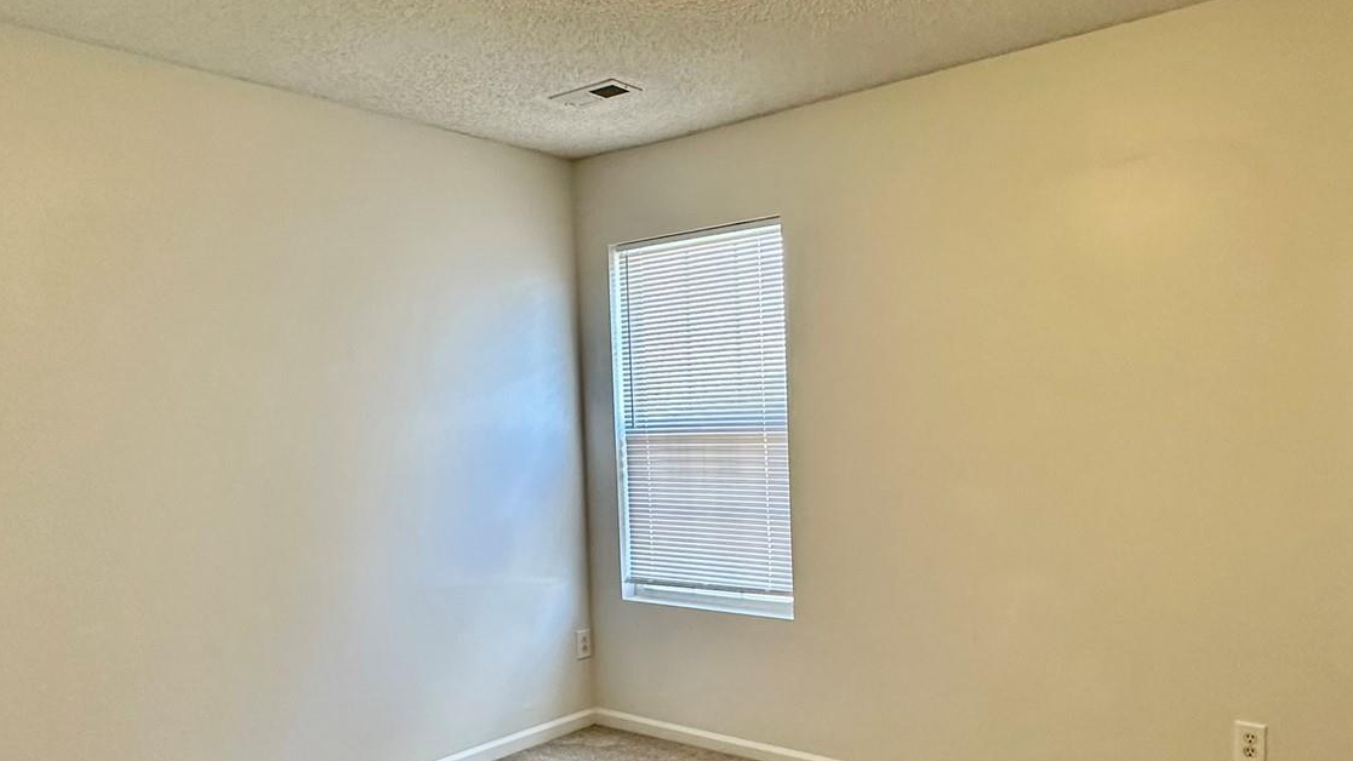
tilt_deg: -0.5
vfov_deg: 41.3
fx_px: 1005
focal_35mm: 28
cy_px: 450
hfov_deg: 67.4
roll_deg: +1.7
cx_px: 794
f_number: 2.2
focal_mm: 2.22
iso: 200
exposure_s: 1/60
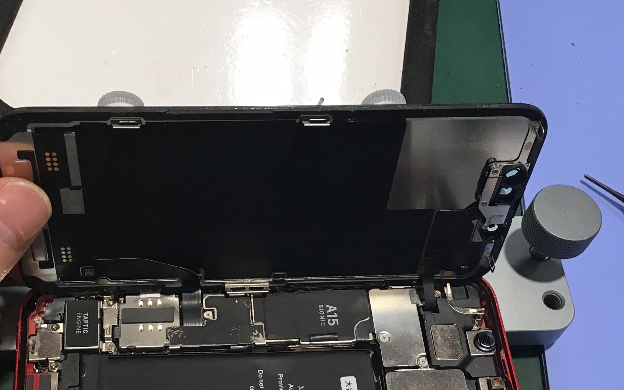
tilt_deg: -59.9
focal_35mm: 51
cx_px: 253
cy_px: 293
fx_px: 867
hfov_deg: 39.4
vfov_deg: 25.0
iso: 32
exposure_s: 1/30
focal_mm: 3.3
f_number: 2.4
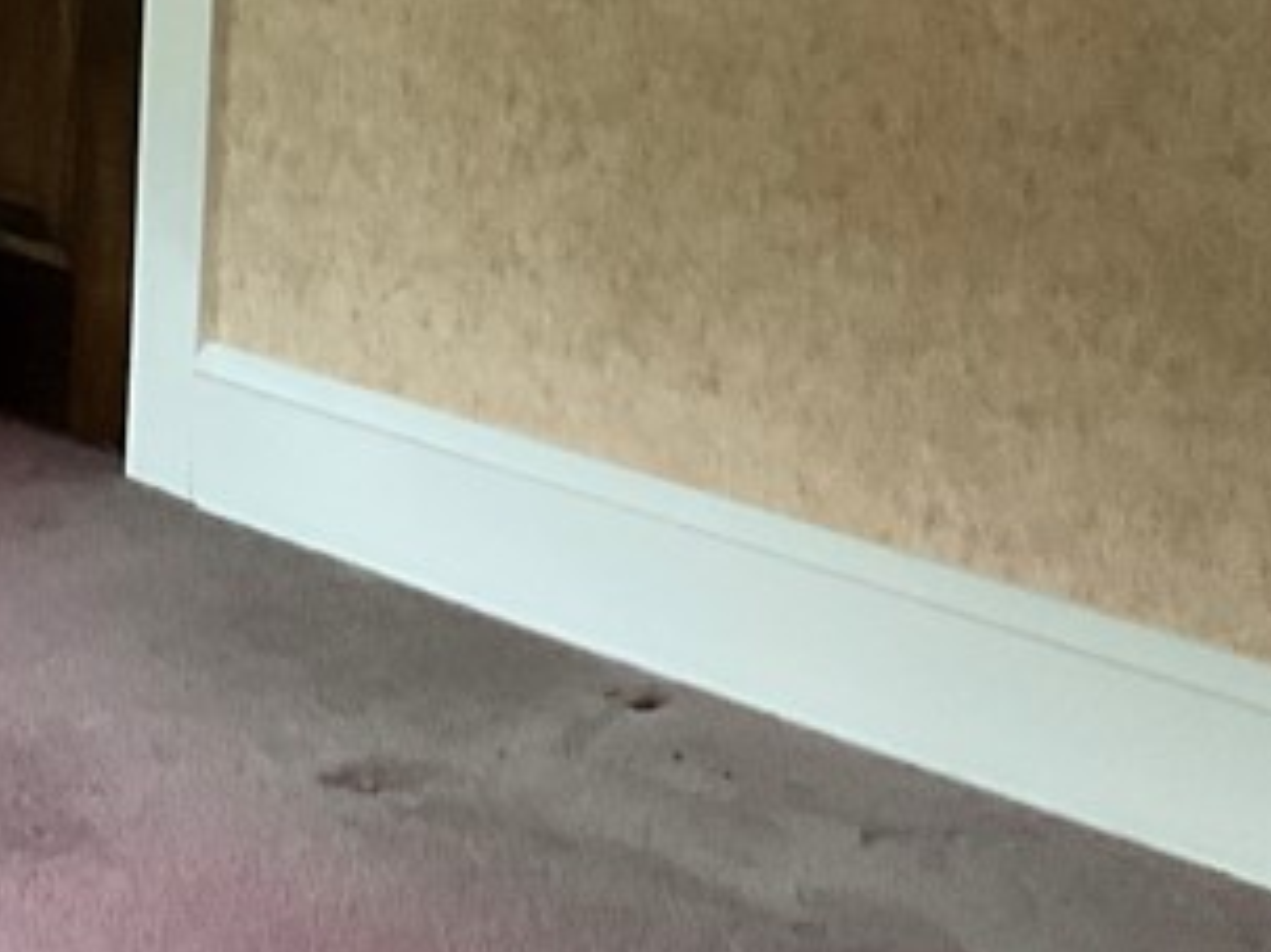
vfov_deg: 14.9
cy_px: 55
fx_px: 3597
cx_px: -780
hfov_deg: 17.5
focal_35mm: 98
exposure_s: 1/51
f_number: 1.8
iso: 320
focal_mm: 3
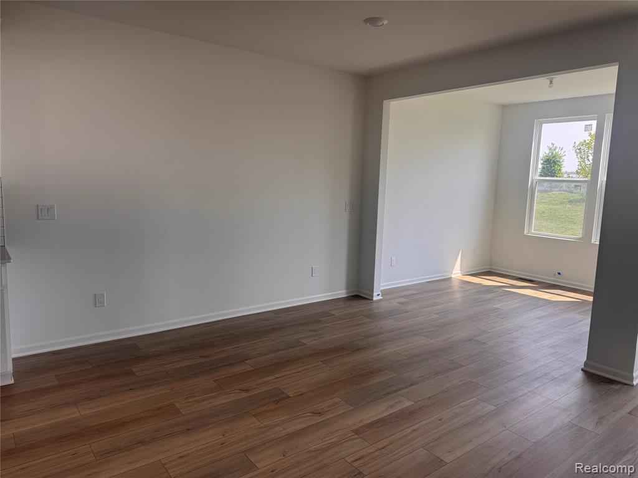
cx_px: 319
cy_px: 239
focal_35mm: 24
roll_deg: -2.0
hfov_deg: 71.6
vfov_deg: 56.8
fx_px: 442
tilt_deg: -6.6
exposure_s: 1/467
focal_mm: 6.76
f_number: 1.78
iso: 80
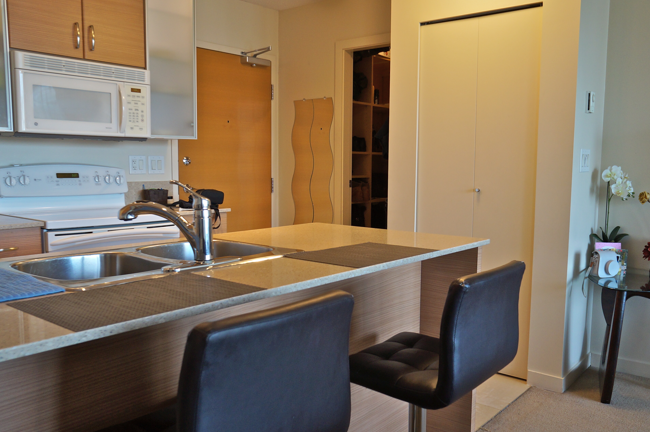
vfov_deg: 42.2
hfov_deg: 60.3
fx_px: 559
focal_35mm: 31
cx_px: 328
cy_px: 231
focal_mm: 16
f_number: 4
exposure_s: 1/60
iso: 320
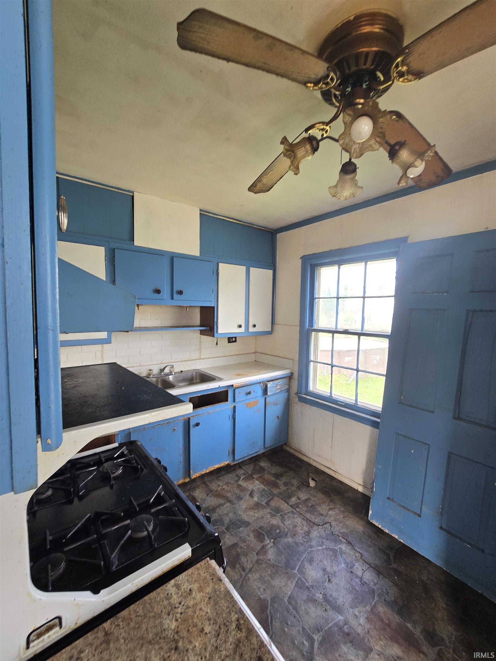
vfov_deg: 106.2
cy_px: 330
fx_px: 248
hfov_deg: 89.9
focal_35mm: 13
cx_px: 248
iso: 80
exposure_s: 1/60
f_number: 2.2
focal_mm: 2.2
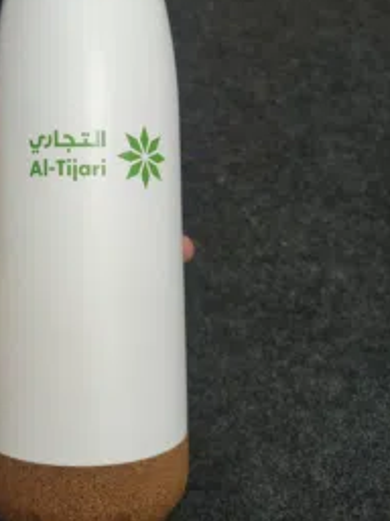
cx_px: 87
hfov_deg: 35.8
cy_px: 116
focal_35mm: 39
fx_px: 586
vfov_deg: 45.8
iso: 336
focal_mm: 4.71
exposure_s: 1/60
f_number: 1.79
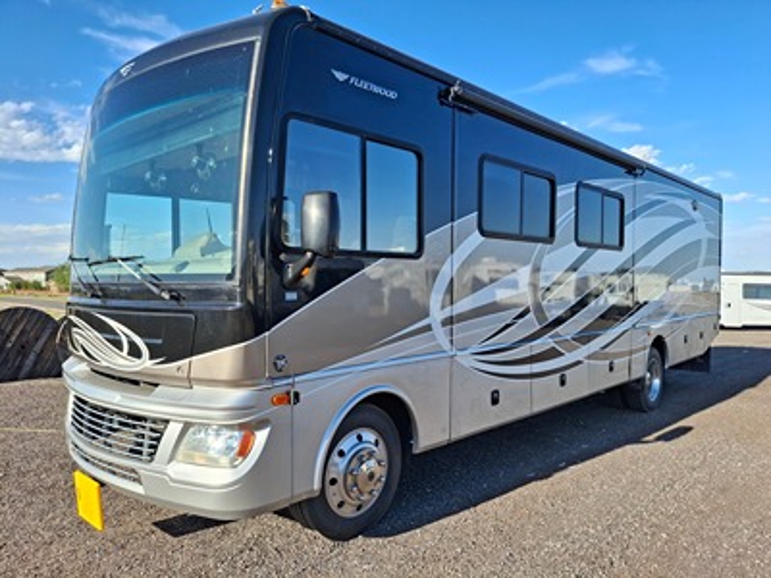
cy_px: 289
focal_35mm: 25
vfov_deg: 54.9
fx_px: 557
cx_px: 386
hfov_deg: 69.4
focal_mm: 4.69
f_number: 1.8
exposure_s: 1/1477
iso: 32
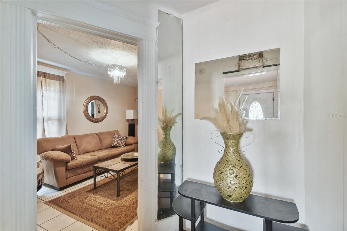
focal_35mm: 15
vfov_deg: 77.3
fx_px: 145
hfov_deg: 100.4
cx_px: 174
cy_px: 116
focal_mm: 10
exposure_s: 1/1.67
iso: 100
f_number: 7.1
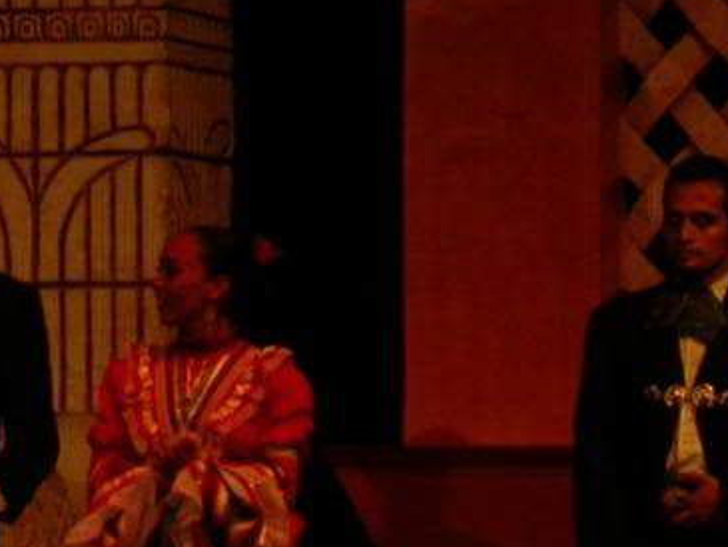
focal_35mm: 357
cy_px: 287
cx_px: -180
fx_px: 7510
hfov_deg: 5.5
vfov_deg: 4.2
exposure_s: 1/60.3
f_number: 4.5
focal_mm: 26.8
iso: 200
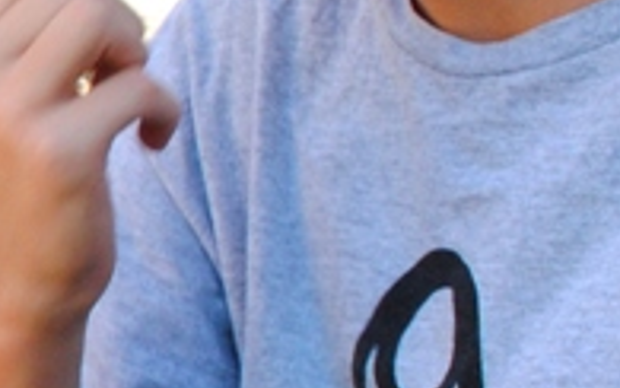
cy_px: 267
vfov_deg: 6.0
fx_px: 3702
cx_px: -731
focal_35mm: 219
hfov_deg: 8.9
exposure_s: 1/125
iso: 400
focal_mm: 24
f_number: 8
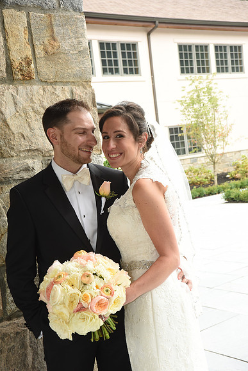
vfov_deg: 36.2
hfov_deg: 24.6
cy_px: 186
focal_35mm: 55
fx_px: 568
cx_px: 124
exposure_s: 1/125
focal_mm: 55
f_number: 9
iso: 1000
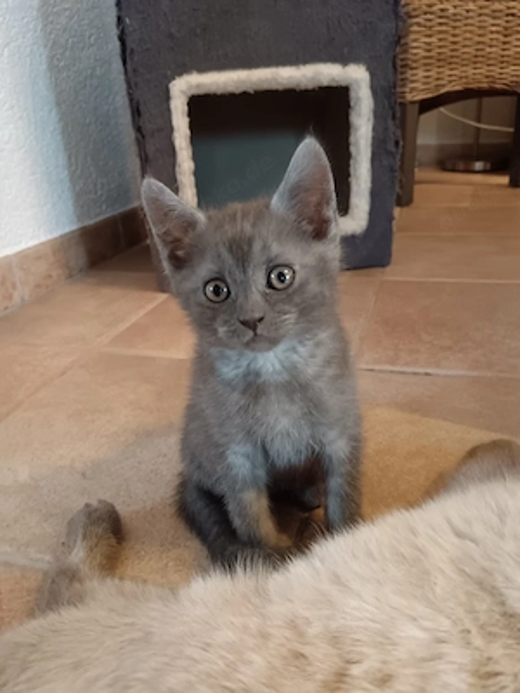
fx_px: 541
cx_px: 260
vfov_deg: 65.3
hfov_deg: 51.4
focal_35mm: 27
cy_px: 346
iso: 3678
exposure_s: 1/25.1
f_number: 1.9
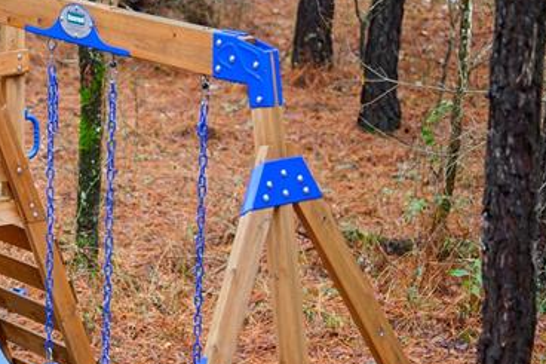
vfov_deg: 9.8
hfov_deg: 14.4
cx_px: -78
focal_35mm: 139
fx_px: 2107
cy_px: 270
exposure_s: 1/200
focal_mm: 50
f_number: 1.8
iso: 100
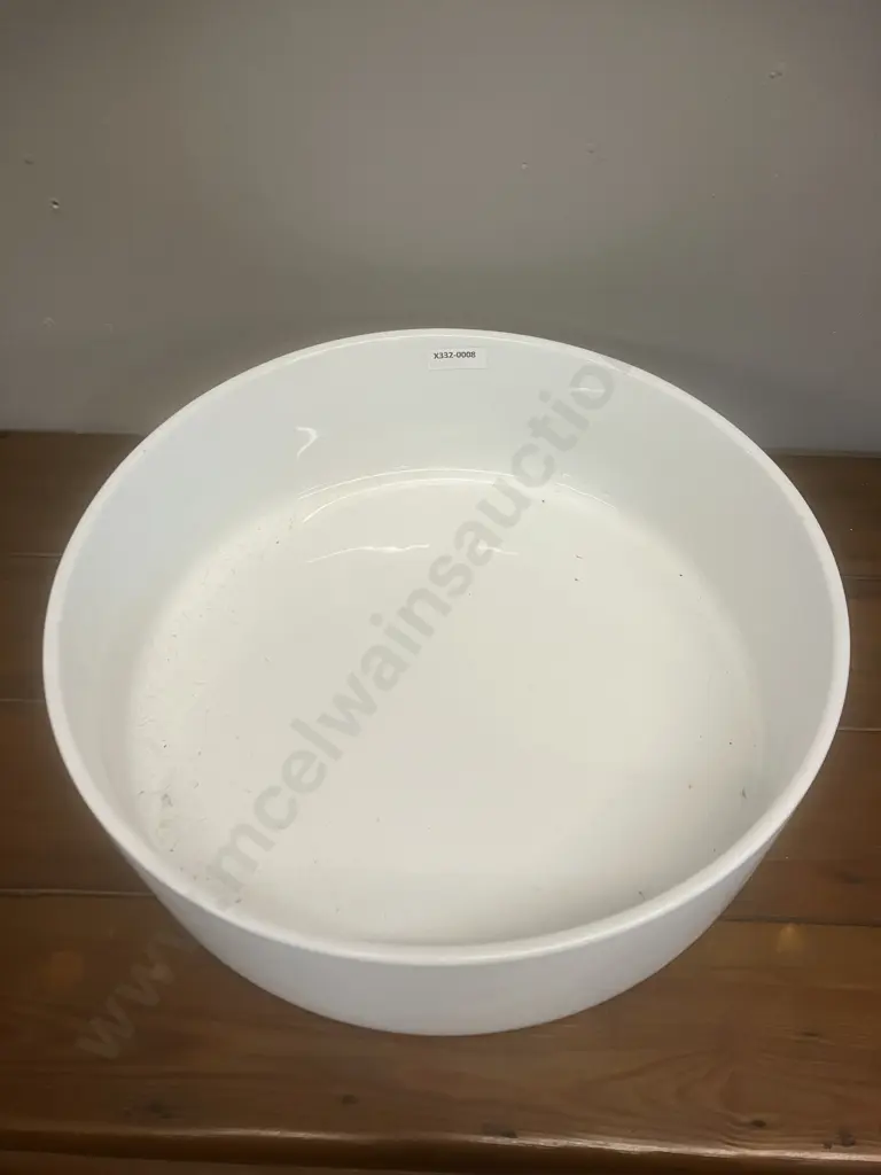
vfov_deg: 63.4
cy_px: 588
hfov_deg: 49.7
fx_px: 950
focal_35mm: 28
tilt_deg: -51.2
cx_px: 440
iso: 64
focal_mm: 3.99
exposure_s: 1/50
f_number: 1.8
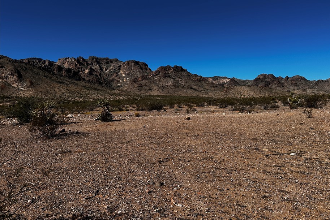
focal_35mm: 28
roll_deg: +0.0
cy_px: 93
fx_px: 257
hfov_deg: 65.2
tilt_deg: +4.5
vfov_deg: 46.3
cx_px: 185
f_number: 1.78
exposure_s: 1/7042
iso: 80
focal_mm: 6.86
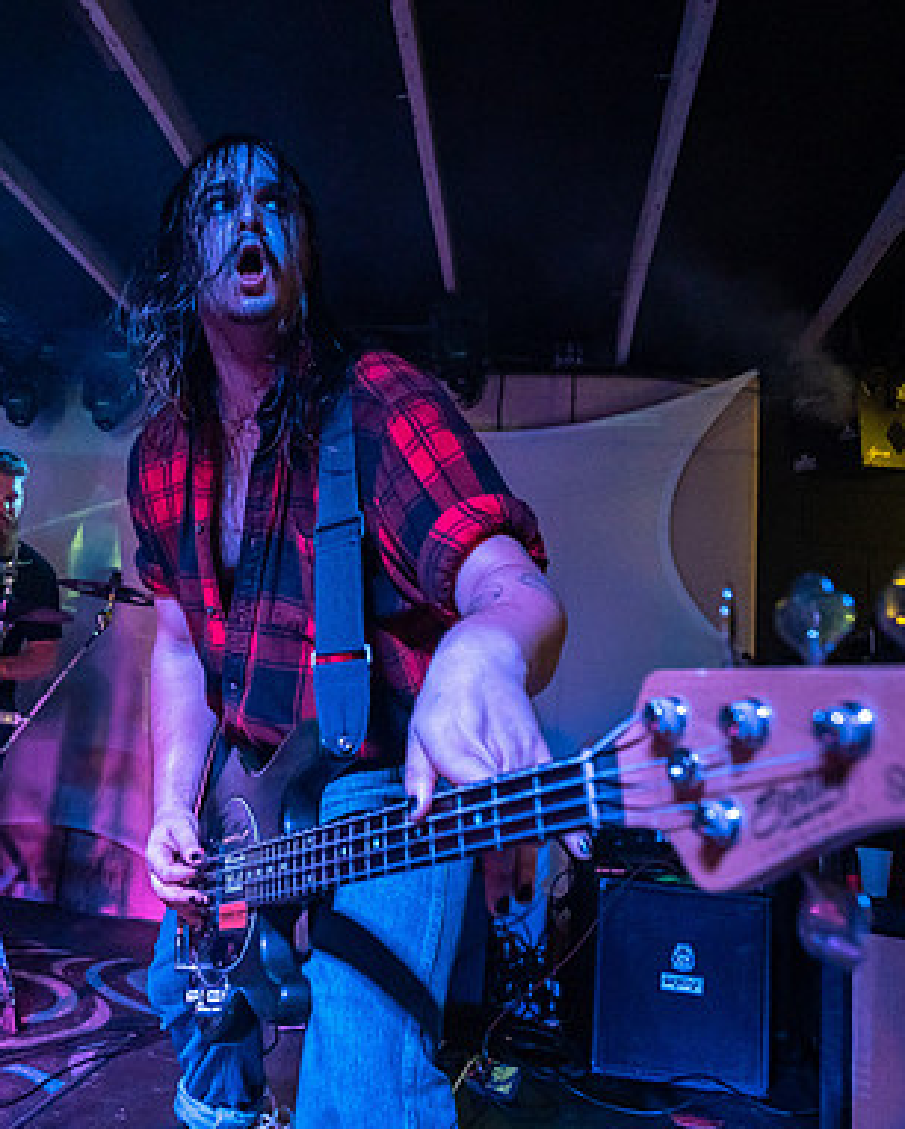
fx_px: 903
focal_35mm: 27
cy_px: 504
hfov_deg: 52.7
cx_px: 344
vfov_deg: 63.9
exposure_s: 1/250
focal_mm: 14
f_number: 2.8
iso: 3200
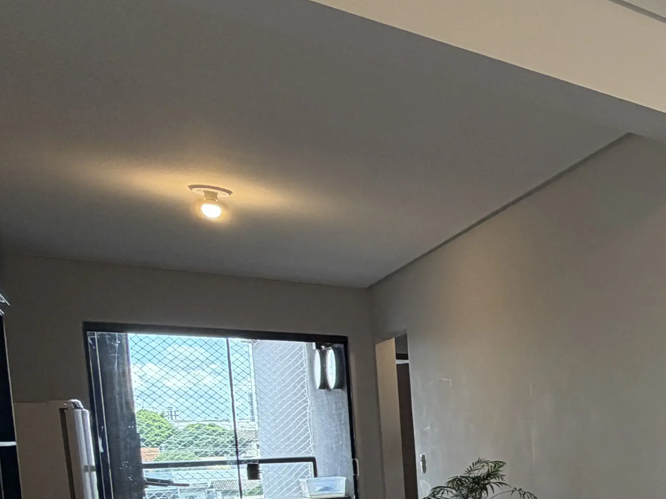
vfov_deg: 34.2
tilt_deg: -3.1
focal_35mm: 39
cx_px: 906
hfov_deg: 32.6
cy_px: 477
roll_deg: +1.2
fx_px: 750
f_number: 2.2
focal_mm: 2.22
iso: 160
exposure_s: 1/120
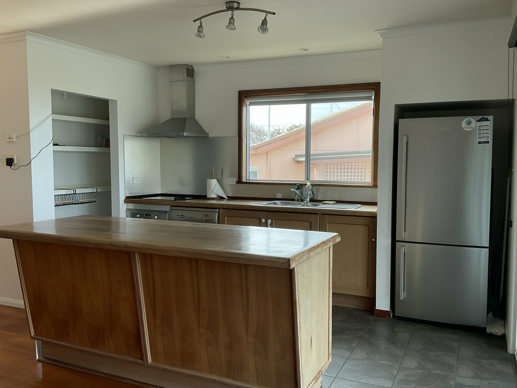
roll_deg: -1.0
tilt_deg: -3.5
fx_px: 478
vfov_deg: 44.2
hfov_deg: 56.8
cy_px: 194
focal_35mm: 32
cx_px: 263
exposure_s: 1/145
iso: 16
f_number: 1.8
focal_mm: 3
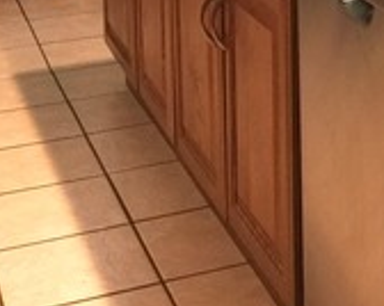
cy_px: -206
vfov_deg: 13.1
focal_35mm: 108
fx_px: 1226
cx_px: 455
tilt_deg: -5.4
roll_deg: -0.3
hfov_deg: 17.0
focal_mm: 4.15
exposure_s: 1/15
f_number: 2.2
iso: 100
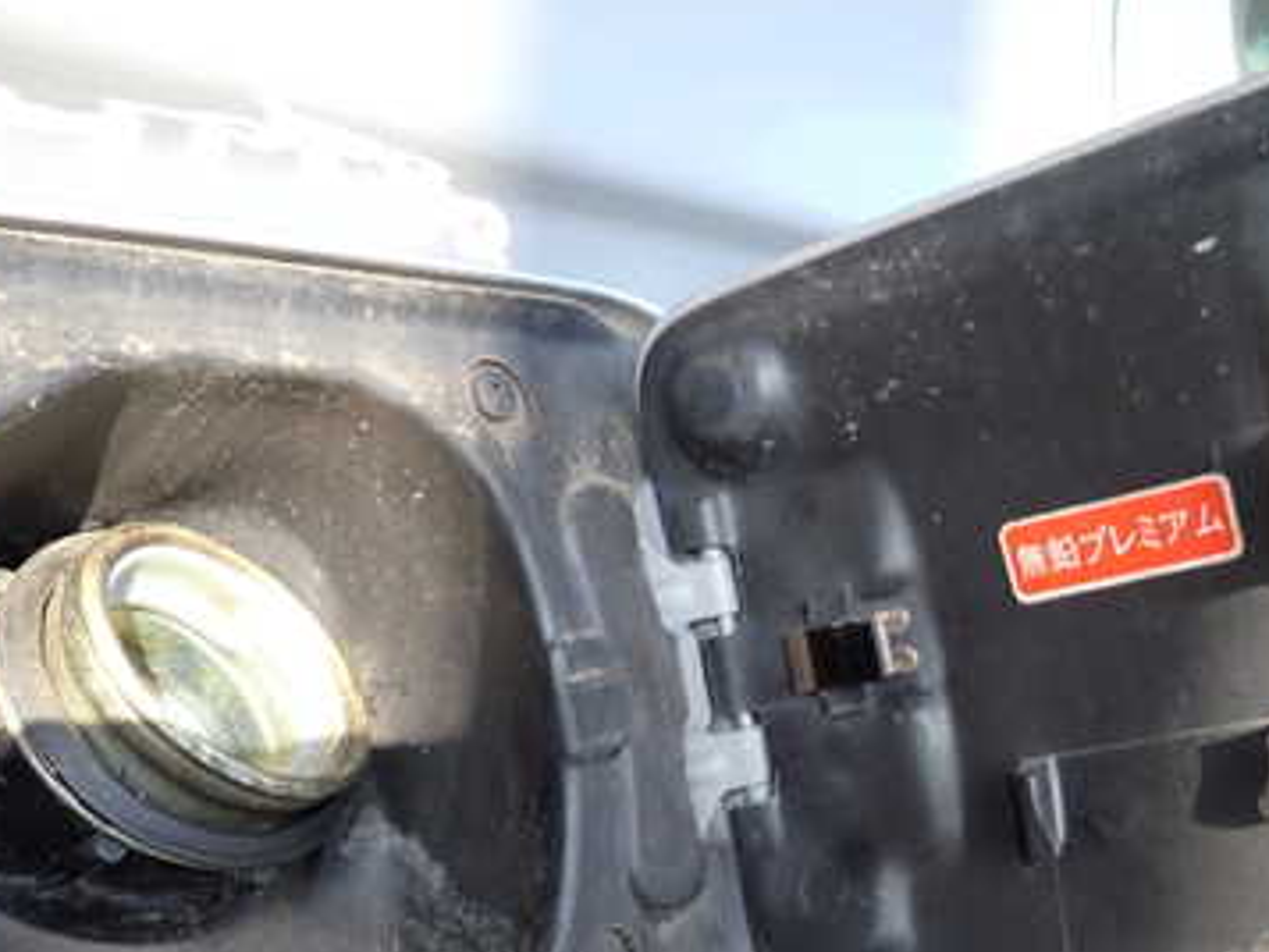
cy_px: 615
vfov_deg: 34.1
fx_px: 1540
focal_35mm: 42
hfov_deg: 43.8
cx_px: 903
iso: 100
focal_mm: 4.5
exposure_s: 1/40
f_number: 5.6
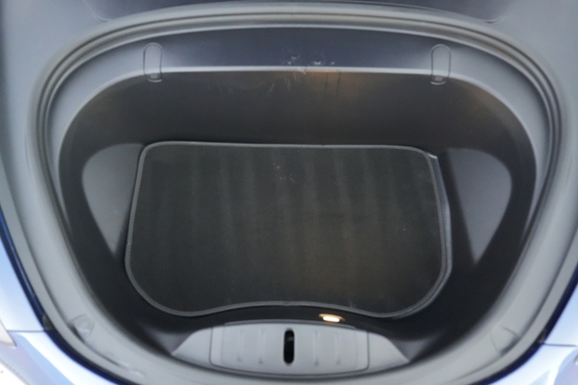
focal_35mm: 24
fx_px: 385
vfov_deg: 53.1
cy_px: 192
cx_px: 289
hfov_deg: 73.8
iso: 12800
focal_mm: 24
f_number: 2.8
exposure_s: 1/60
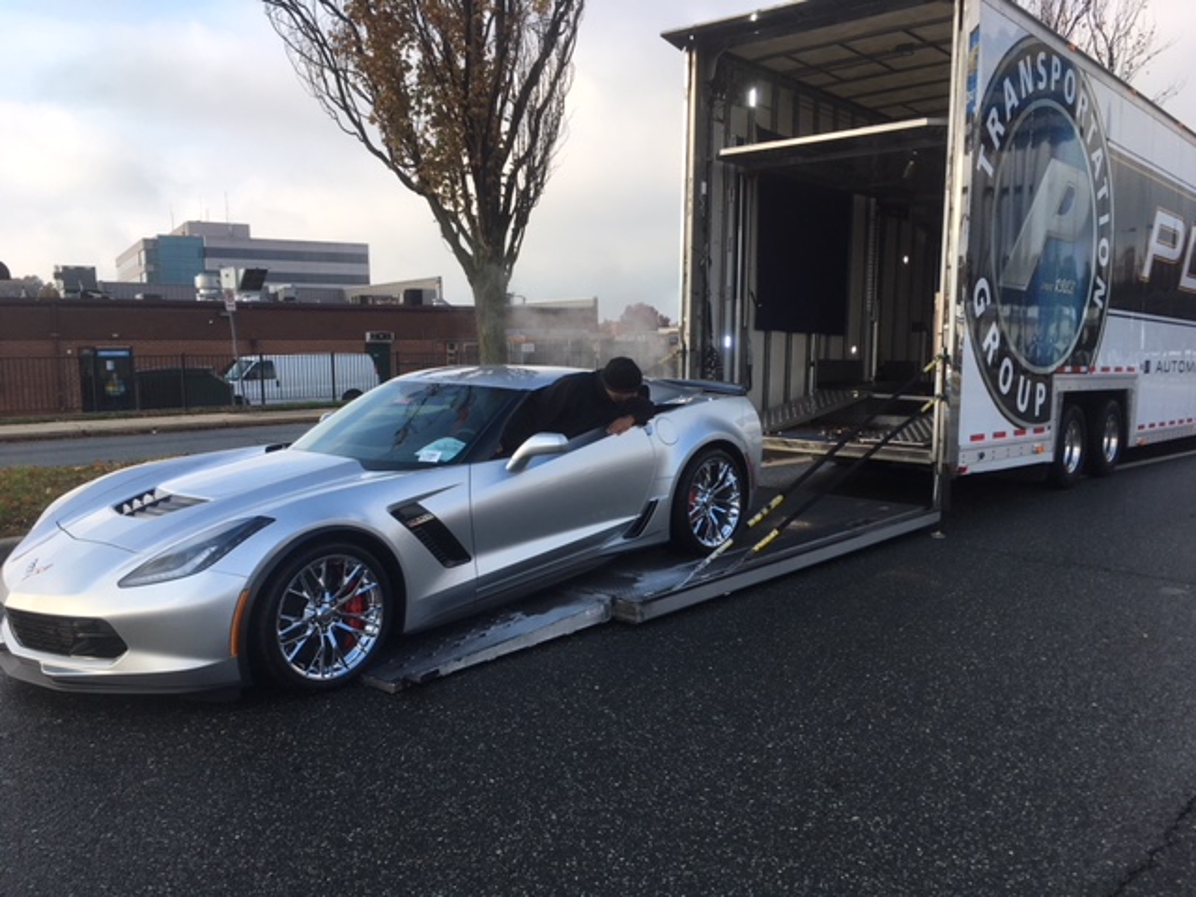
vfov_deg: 48.2
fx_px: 1002
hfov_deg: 61.7
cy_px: 448
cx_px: 598
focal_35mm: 29
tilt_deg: -4.3
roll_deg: +0.3
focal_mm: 4.15
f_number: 2.2
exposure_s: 1/732
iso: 25
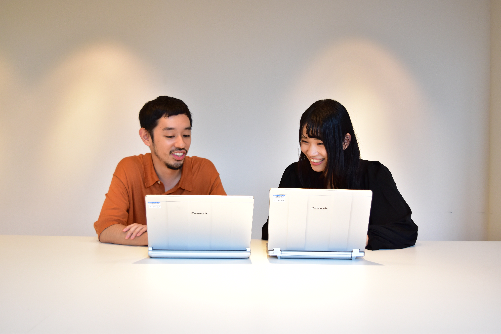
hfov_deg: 49.6
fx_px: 543
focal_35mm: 39
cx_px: 250
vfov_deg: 34.2
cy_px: 167
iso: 1000
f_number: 4.5
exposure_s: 1/80
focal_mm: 26
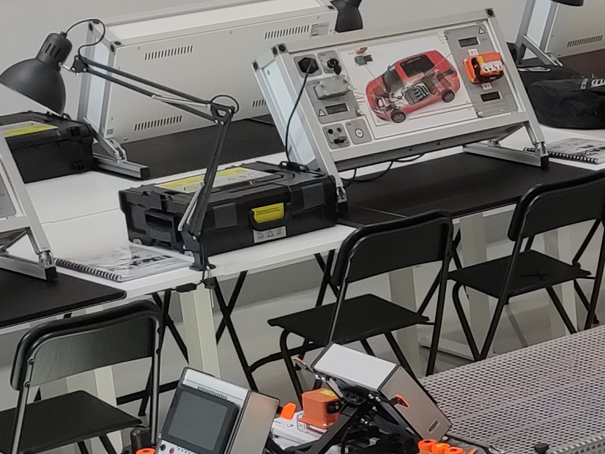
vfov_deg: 10.4
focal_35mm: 140
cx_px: 918
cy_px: 526
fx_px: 2448
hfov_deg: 13.3
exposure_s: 1/155
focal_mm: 5.43
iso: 50
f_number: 1.89
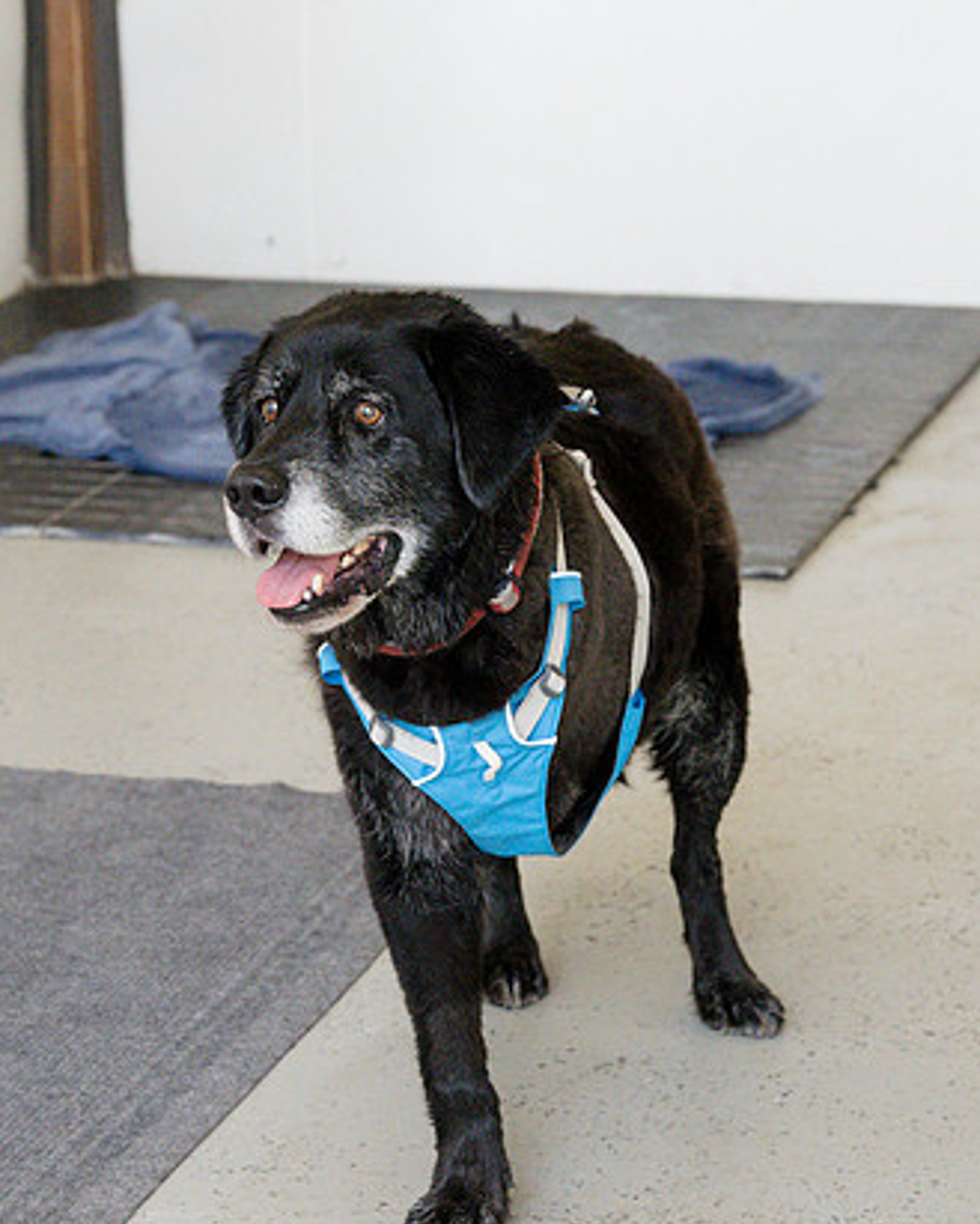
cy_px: 418
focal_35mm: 118
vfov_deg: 16.3
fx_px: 4277
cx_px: 306
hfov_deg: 13.0
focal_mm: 48
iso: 3200
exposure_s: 1/320
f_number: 4
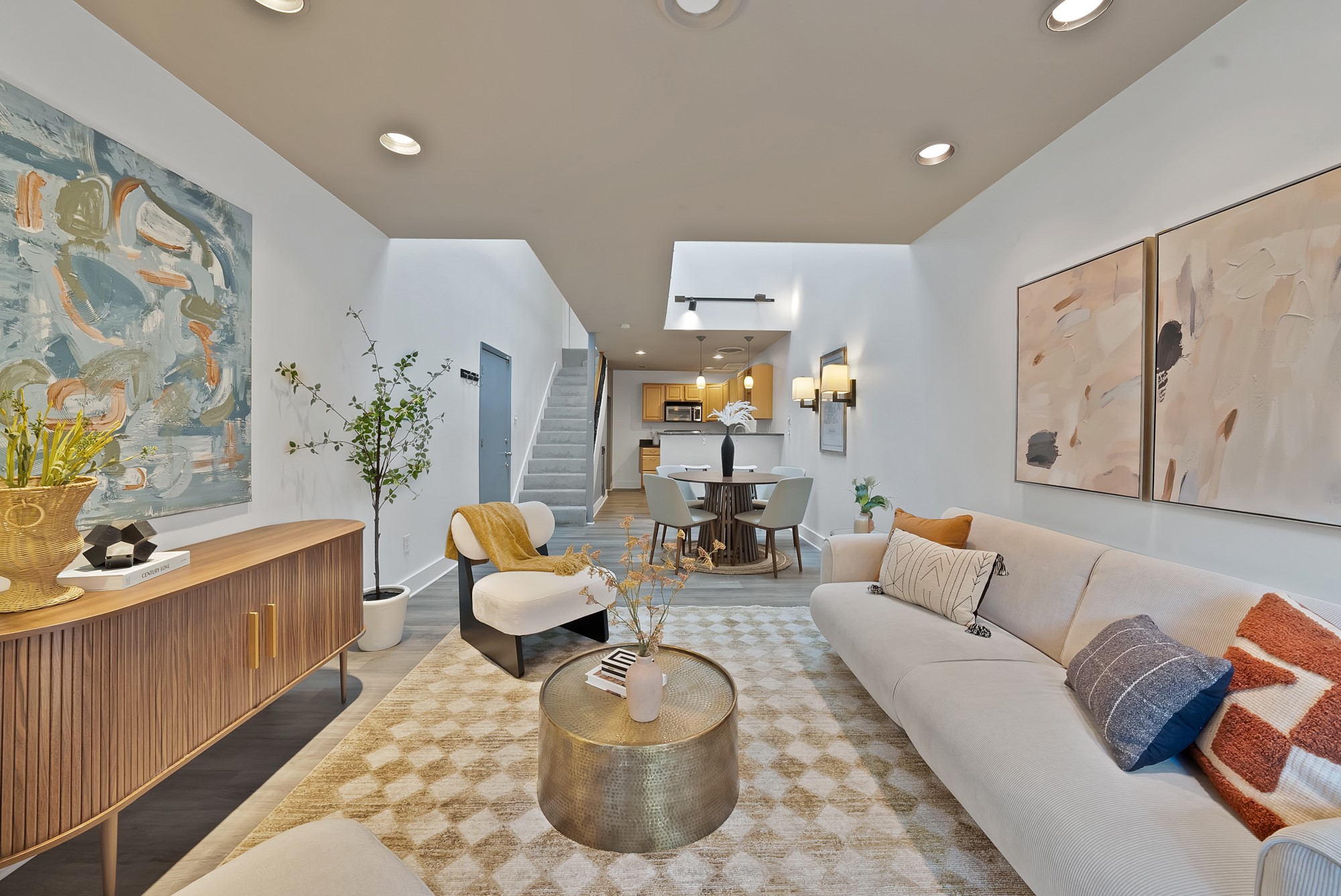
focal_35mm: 12
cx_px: 670
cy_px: 448
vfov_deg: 90.1
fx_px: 447
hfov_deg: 112.6
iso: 640
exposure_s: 1/2.5
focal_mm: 12
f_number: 9
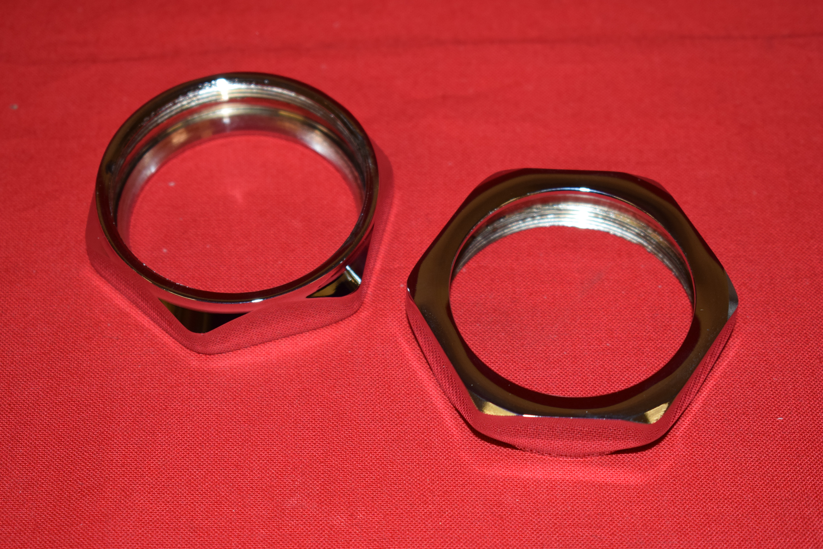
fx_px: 1886
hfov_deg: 24.6
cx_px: 412
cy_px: 274
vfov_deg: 16.6
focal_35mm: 82
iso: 640
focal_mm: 55
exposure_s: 1/125
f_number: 5.6
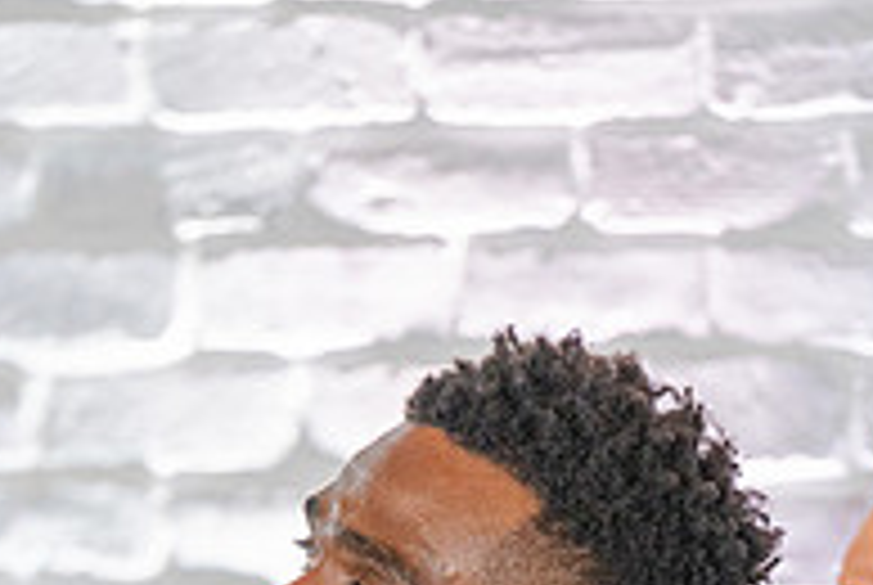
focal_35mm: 582
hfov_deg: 3.5
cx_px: 513
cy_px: 866
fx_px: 14135
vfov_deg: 2.4
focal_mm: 195
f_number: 2.8
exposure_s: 1/320
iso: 1600
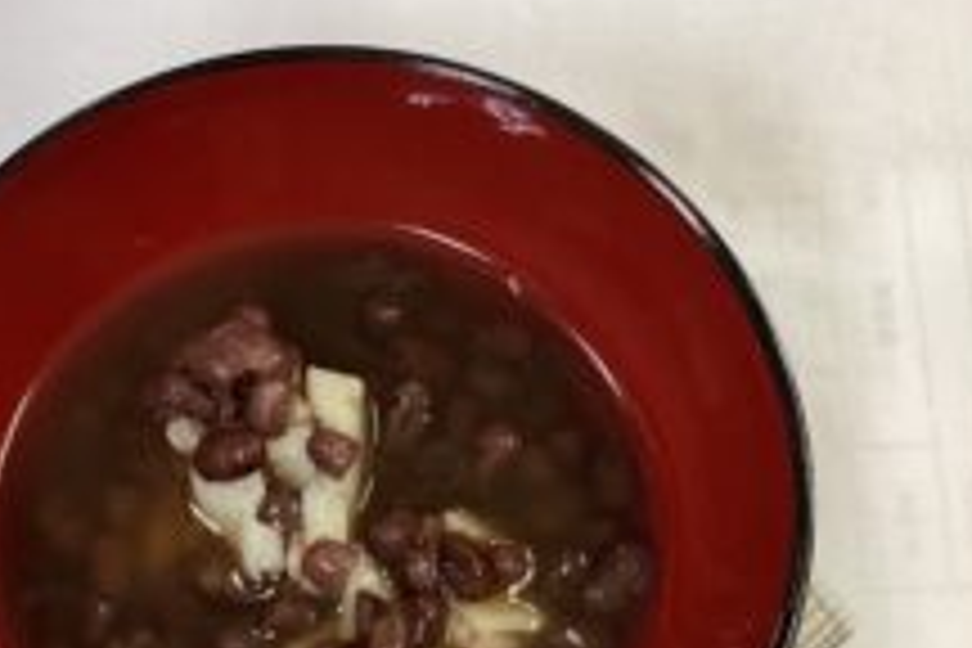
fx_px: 1512
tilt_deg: -79.0
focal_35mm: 56
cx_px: 295
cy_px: 596
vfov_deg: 23.5
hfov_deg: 35.2
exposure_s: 1/60
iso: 160
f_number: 2.4
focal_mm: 3.3
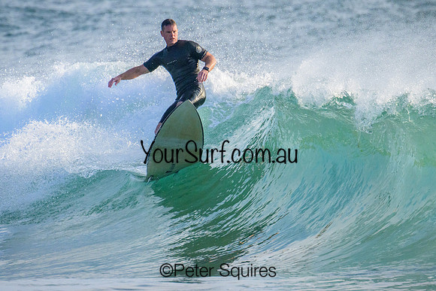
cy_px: 163
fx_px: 13273
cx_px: 176
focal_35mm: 1096
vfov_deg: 1.3
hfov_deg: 1.9
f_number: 13
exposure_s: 1/2000
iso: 2200
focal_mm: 800
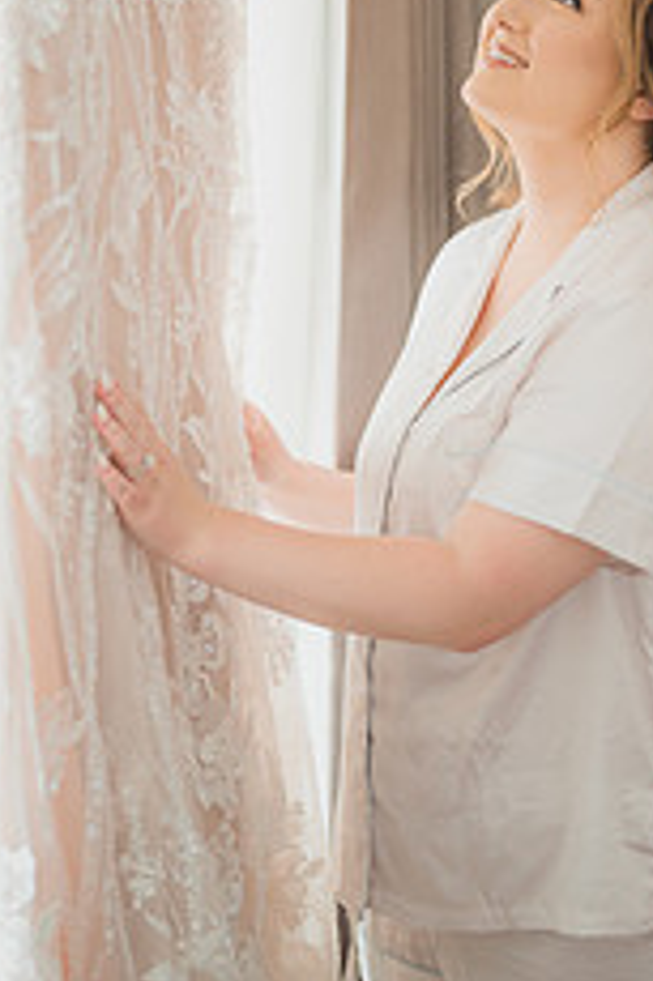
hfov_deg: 13.9
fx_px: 2670
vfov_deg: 20.6
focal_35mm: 98
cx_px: 367
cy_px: 179
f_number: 1.2
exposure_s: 1/250
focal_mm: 50
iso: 400
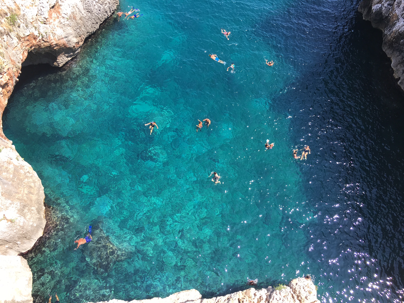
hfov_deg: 61.7
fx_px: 338
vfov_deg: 48.2
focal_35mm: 29
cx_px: 202
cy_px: 152
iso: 25
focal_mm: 4.15
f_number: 2.2
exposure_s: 1/527
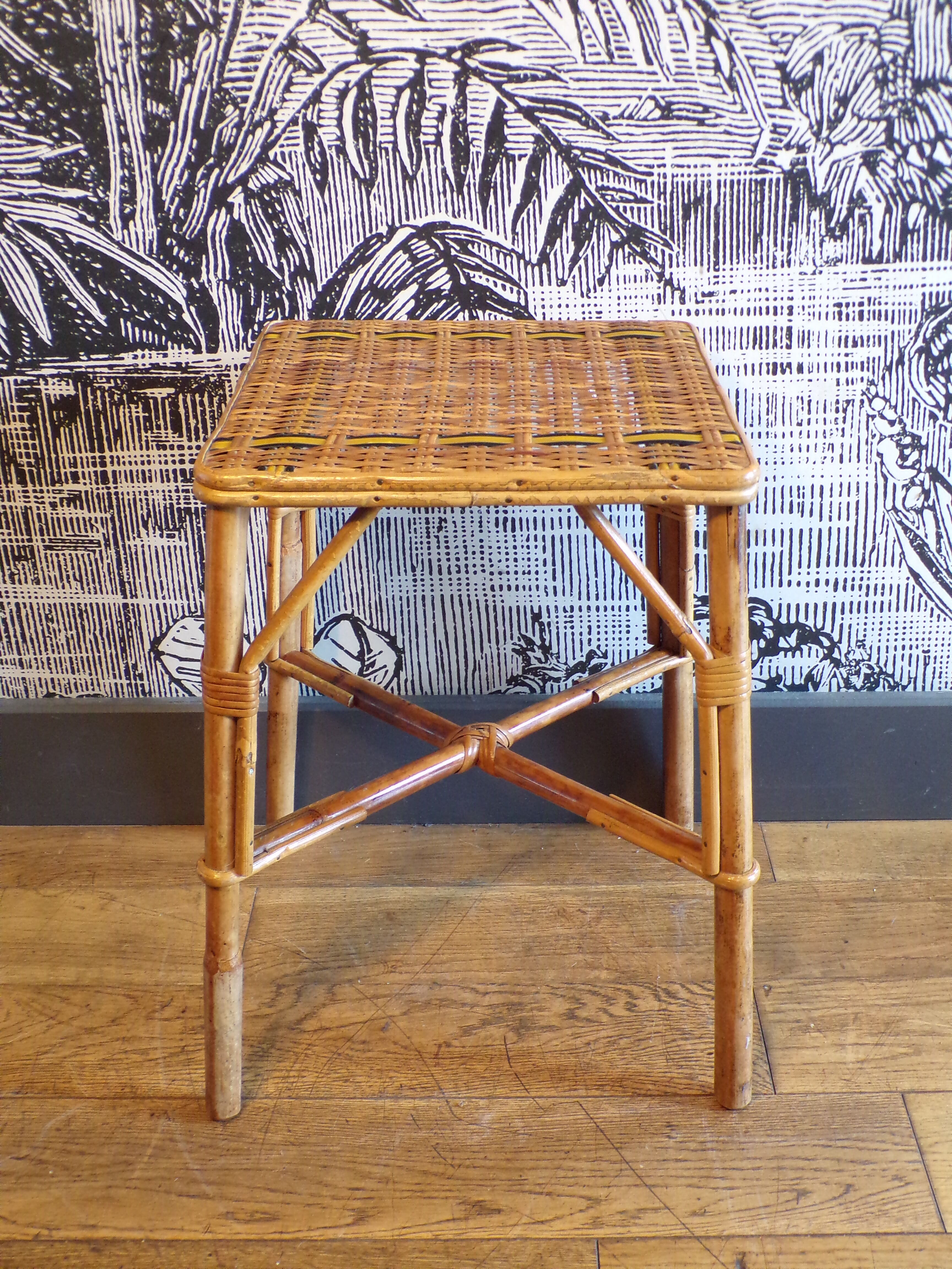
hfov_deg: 38.7
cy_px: 634
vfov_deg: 50.1
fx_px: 1357
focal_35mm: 37
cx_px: 476
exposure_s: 1/17
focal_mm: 6.6
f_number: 3.3
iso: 332
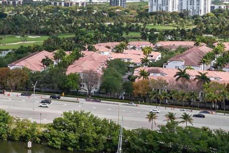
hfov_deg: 22.7
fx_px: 522
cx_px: -47
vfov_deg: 16.6
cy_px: 106
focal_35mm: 82
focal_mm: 32
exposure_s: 1/640
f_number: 8
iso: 250
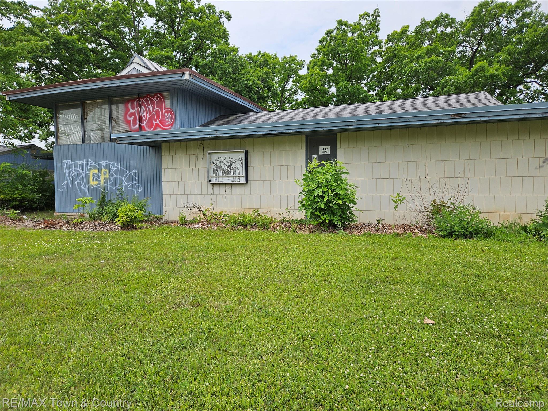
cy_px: 206
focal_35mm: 23
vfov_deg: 58.9
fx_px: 364
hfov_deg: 73.9
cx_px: 274
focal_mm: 5.4
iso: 25
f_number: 1.8
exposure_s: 1/1742
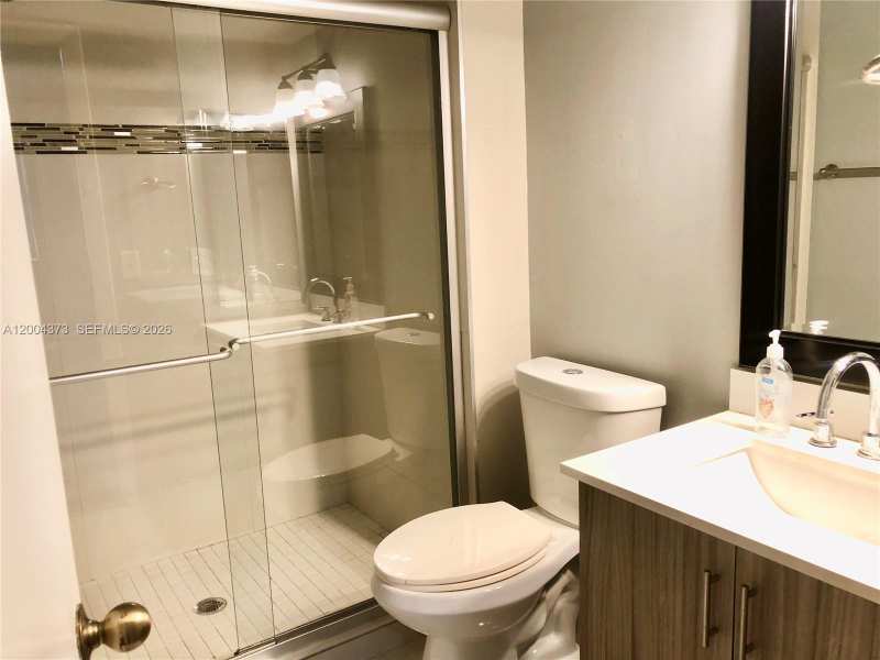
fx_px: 712
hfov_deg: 63.4
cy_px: 330
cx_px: 440
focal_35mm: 28
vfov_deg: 49.7
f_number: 1.8
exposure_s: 1/24
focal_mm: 3.99
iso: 40
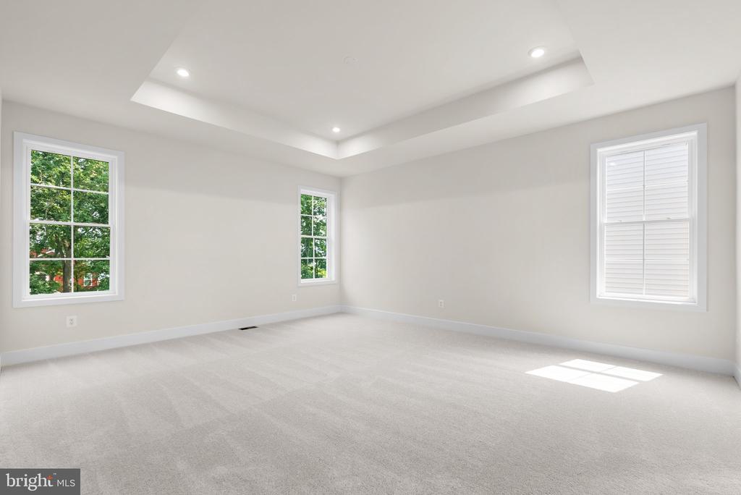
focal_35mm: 16
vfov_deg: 73.8
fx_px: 330
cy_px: 248
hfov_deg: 96.7
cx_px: 370
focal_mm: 16
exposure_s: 1/10
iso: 250
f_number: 8
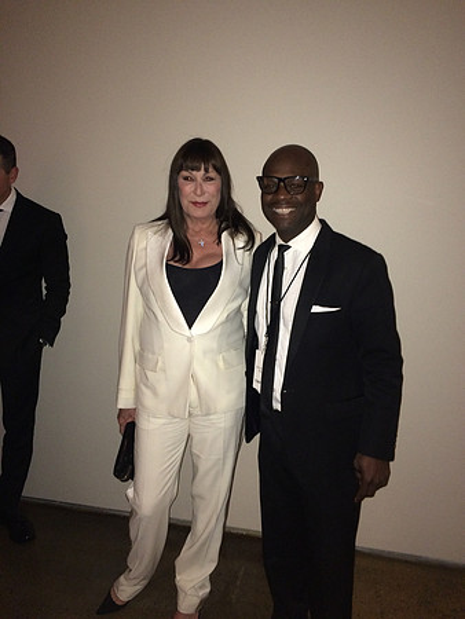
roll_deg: -1.0
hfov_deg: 48.3
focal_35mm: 29
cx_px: 232
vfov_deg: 61.6
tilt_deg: -12.8
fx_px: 519
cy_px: 310
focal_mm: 4.15
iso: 200
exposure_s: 1/16
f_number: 2.2
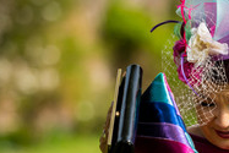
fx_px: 1910
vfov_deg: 4.6
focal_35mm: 300
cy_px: 144
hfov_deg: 6.8
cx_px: 203
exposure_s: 1/1250
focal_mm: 140
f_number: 2.8
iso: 100
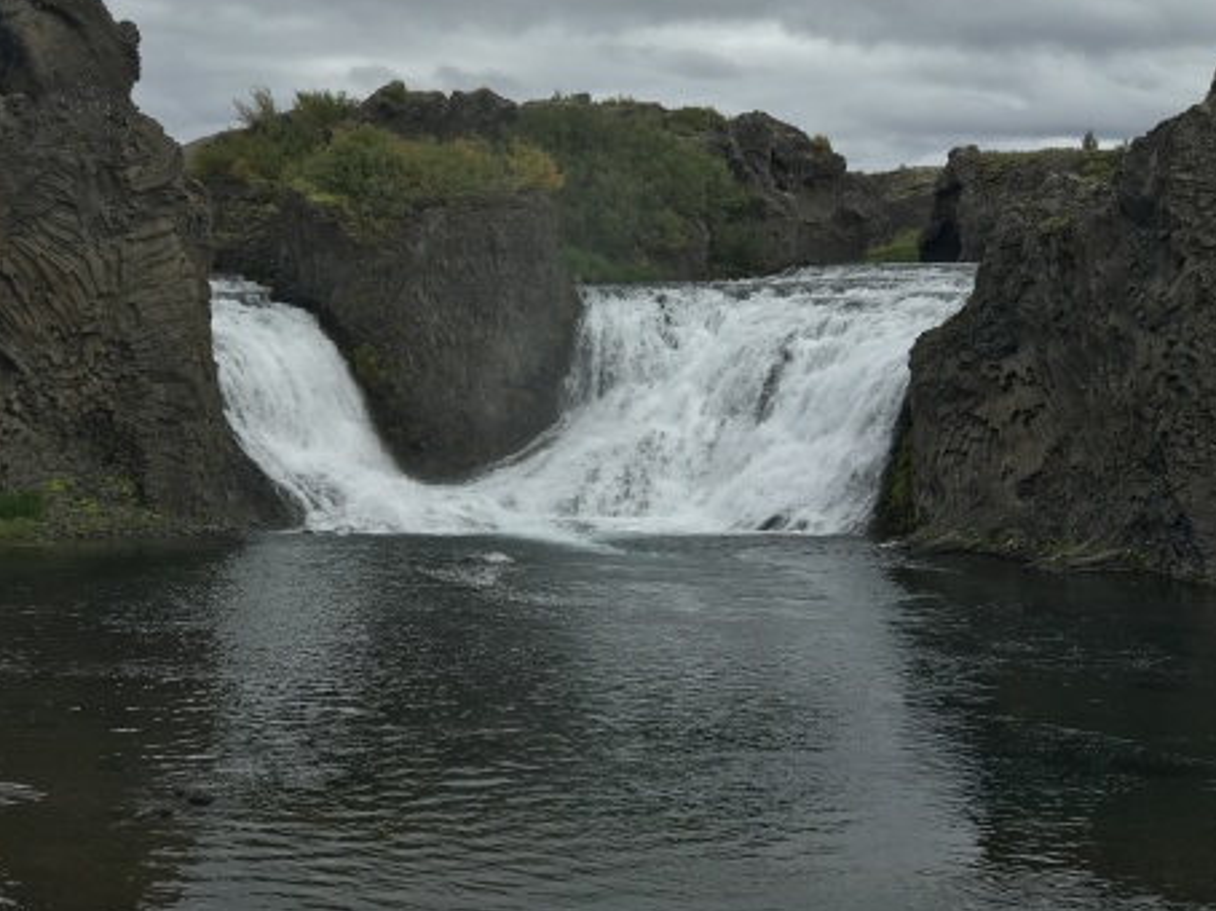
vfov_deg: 21.3
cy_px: 447
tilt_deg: -2.3
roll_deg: +0.1
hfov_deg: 28.2
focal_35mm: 69
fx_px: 2423
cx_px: 556
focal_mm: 6.6
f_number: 2.8
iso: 20
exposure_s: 1/439
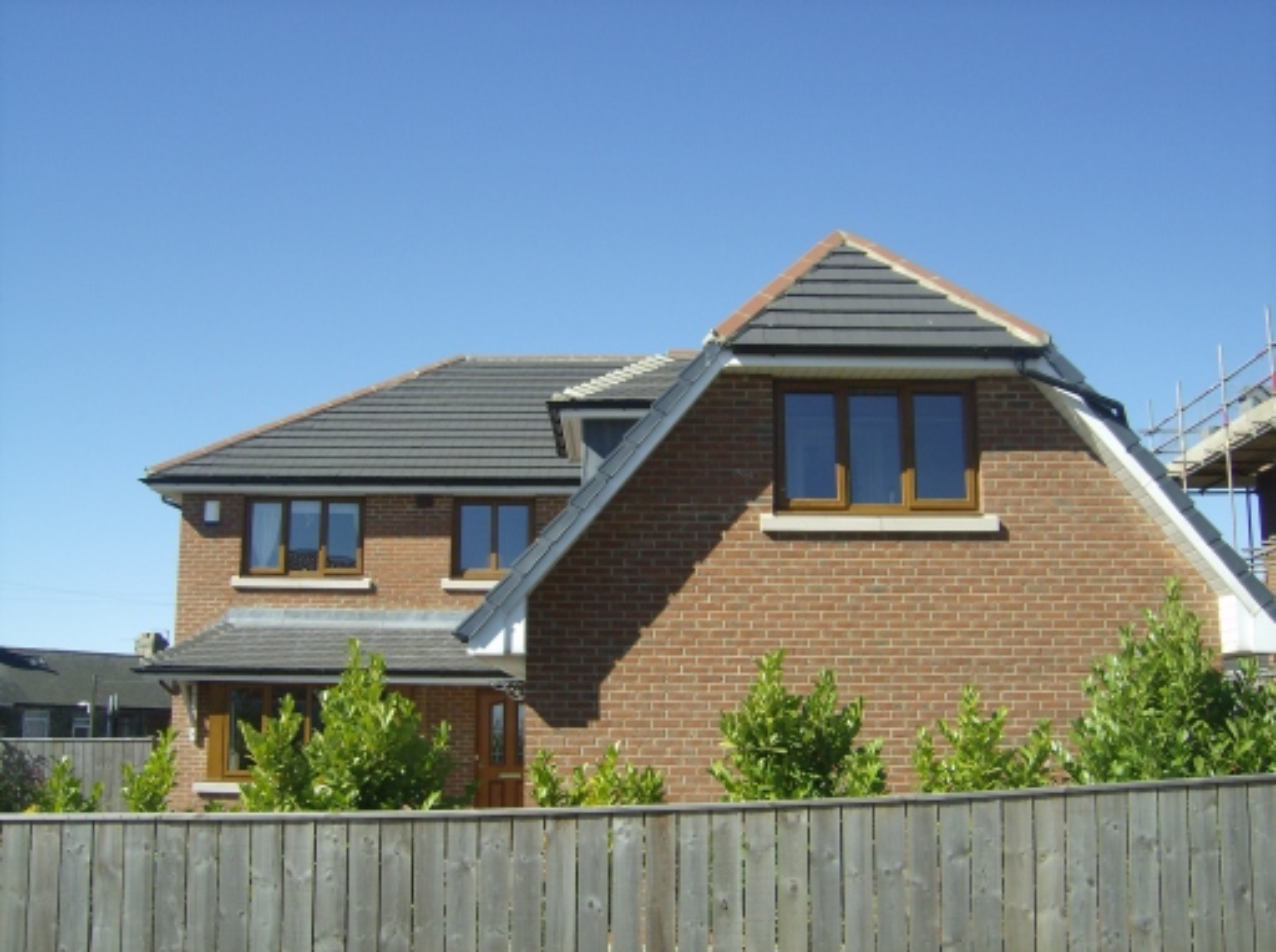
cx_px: 638
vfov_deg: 39.5
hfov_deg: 51.4
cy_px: 476
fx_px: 1325
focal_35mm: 36
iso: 100
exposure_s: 1/403
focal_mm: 6
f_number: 4.7
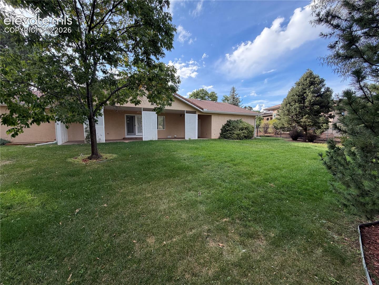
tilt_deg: -3.6
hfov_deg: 102.1
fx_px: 153
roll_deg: +1.0
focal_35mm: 14
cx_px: 190
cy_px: 142
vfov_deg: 85.7
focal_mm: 2.22
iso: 50
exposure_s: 1/235
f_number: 2.2
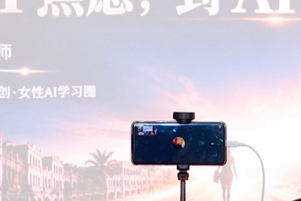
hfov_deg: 6.7
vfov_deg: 4.5
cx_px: 30
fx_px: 2575
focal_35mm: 308
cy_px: -16
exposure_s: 1/200
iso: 1600
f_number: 3.5
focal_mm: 27.2
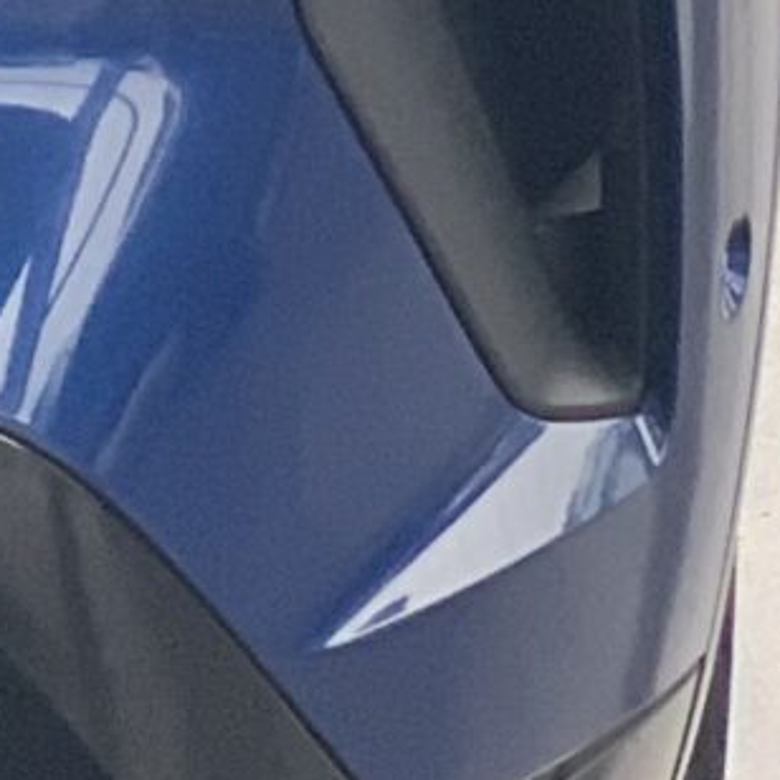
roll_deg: +0.7
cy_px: -628
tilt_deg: -9.2
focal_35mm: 382
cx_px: -2140
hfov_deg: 4.3
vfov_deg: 4.5
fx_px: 9738
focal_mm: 6
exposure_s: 1/98
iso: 100
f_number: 2.4
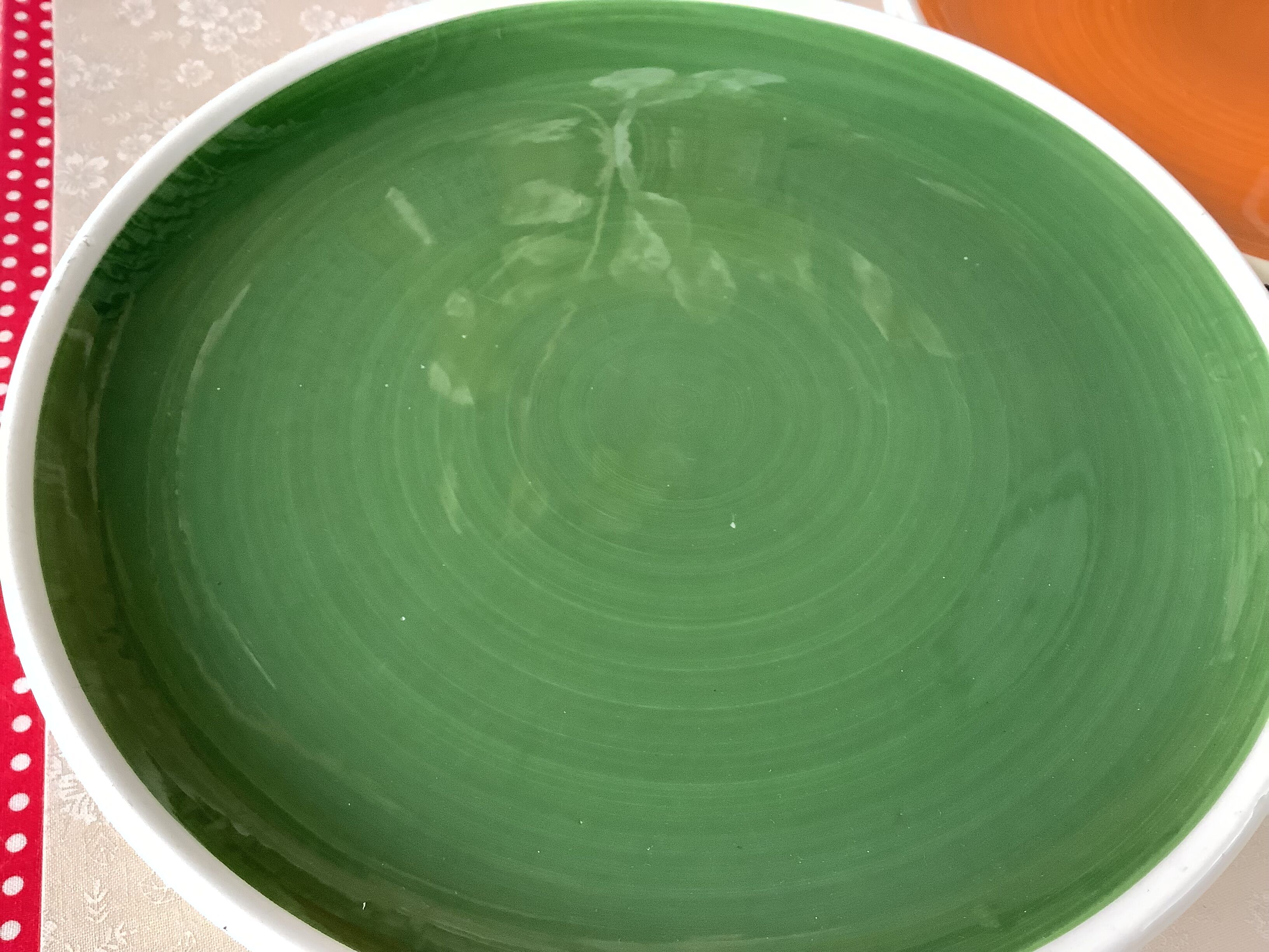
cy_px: 476
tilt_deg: -54.4
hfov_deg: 58.4
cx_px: 634
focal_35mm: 31
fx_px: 1136
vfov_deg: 45.4
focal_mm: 3.3
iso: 320
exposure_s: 1/60
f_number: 2.4
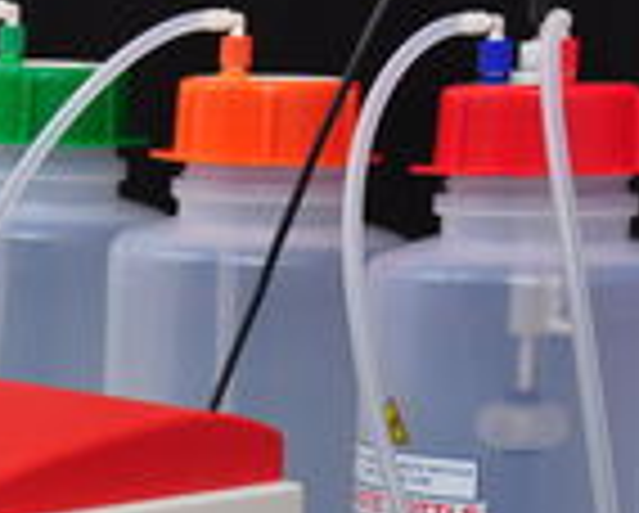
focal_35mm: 158
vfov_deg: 9.7
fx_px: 2992
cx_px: -315
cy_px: 495
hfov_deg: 11.7
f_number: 9
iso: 200
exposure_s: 1/125
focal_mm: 32
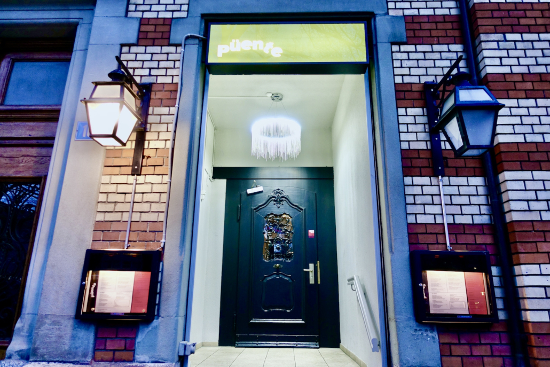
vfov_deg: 53.1
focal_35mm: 24
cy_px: 184
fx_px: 367
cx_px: 275
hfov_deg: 73.7
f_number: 1.8
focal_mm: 8.8
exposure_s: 1/30
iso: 250
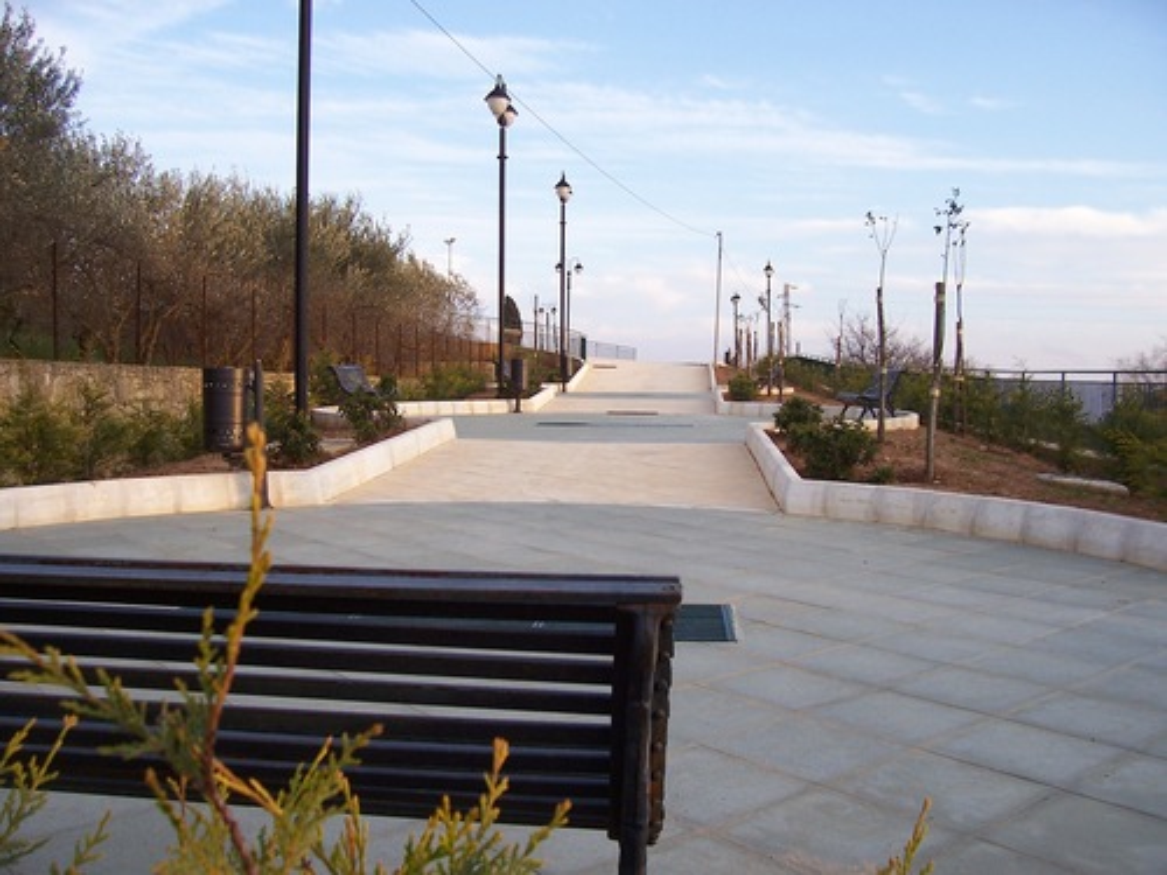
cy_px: 438
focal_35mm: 34
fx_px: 1146
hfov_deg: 54.0
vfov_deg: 41.8
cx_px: 584
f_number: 2.7
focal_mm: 5.6
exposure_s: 1/250
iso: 80
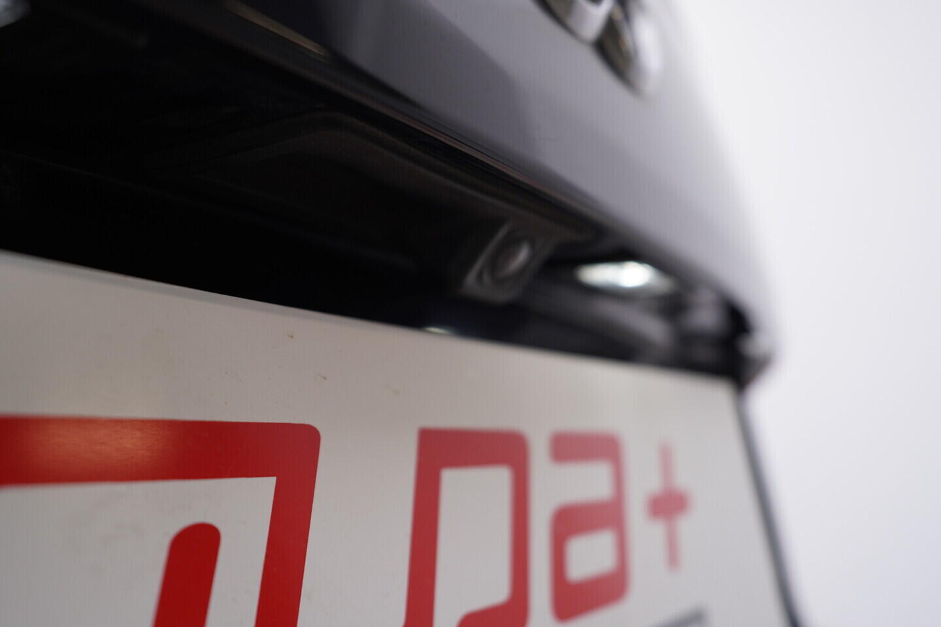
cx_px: 470
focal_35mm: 36
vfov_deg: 36.9
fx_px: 941
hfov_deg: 53.1
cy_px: 314
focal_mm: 24
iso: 125
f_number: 3.5
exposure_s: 1/60
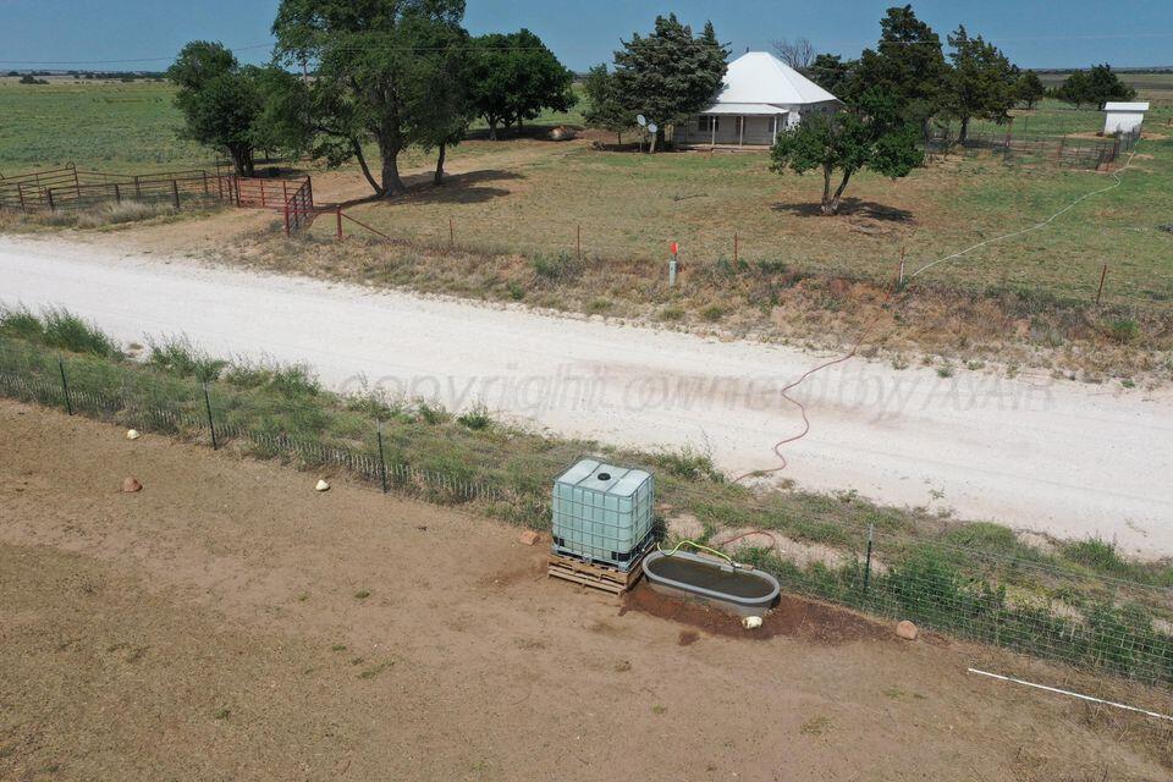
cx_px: 586
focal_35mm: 28
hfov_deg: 65.5
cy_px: 391
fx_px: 912
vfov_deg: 46.4
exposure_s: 1/640
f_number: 6.3
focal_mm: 10.26
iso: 100
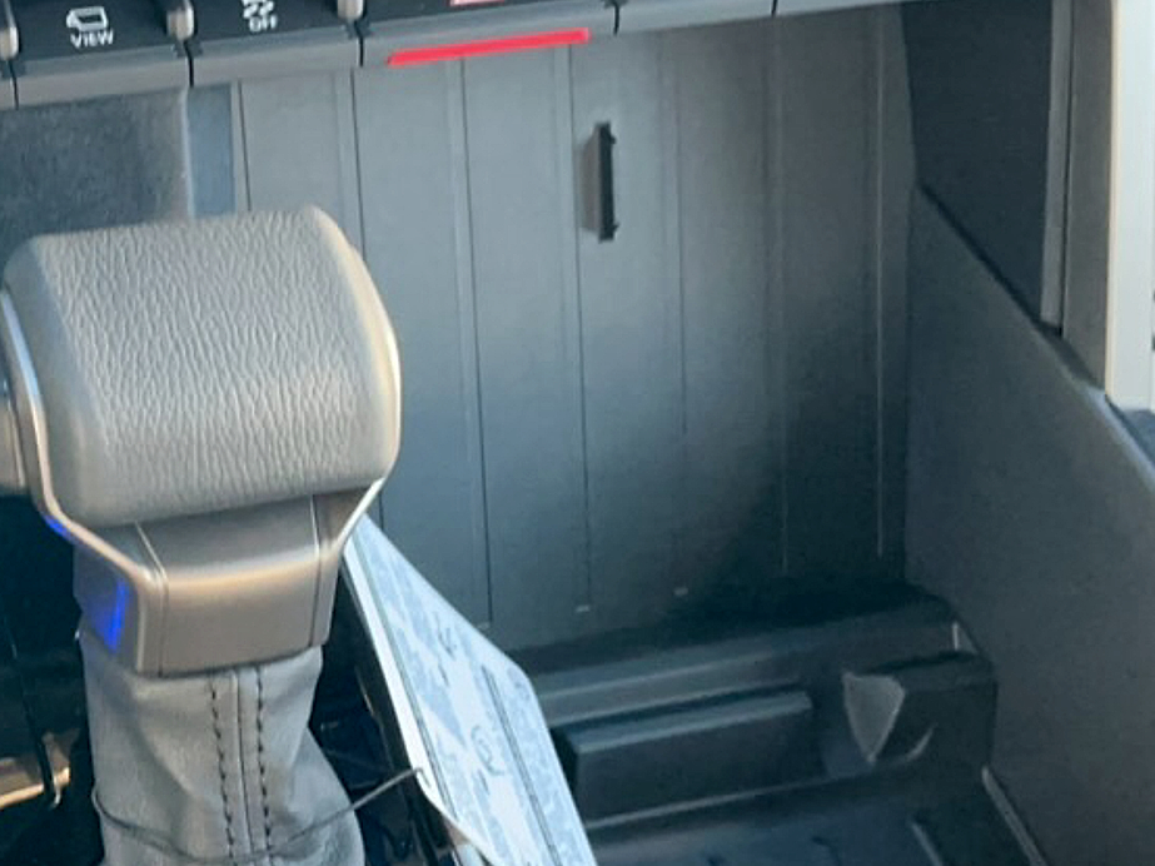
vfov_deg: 28.0
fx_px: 1735
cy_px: 511
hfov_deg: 35.2
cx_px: 170
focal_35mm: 52
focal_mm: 3
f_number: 1.8
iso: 250
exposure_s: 1/60
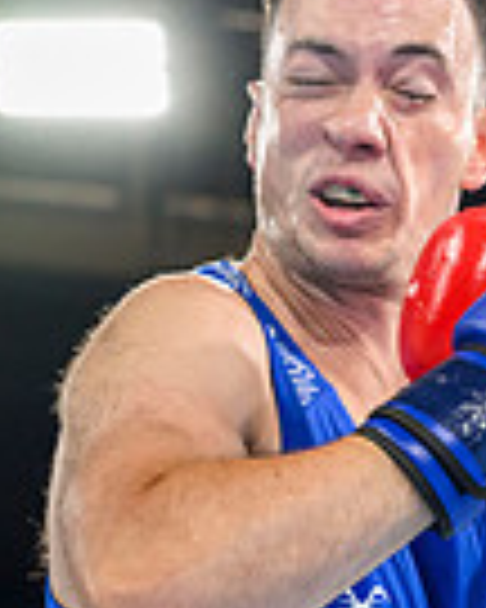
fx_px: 3902
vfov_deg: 8.9
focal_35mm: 217
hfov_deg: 6.9
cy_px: 475
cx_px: 1030
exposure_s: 1/1600
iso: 2000
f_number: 3.2
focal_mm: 54
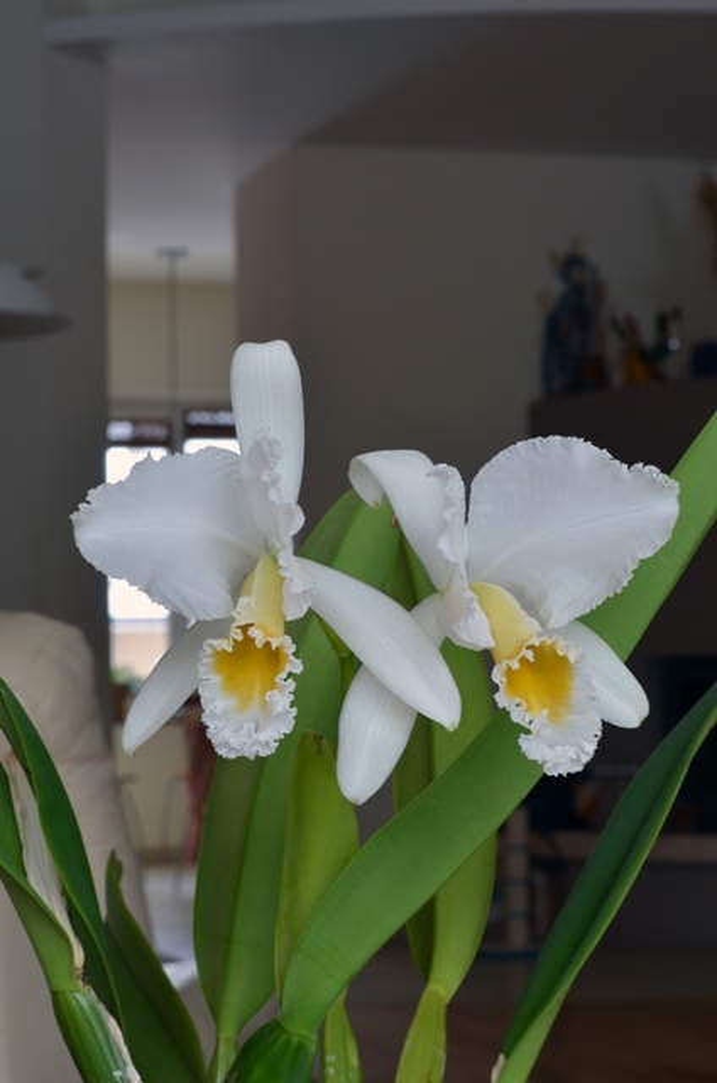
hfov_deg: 18.1
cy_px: 542
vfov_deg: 27.0
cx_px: 358
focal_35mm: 75
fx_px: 2250
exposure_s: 1/8
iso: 400
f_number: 14
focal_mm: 50
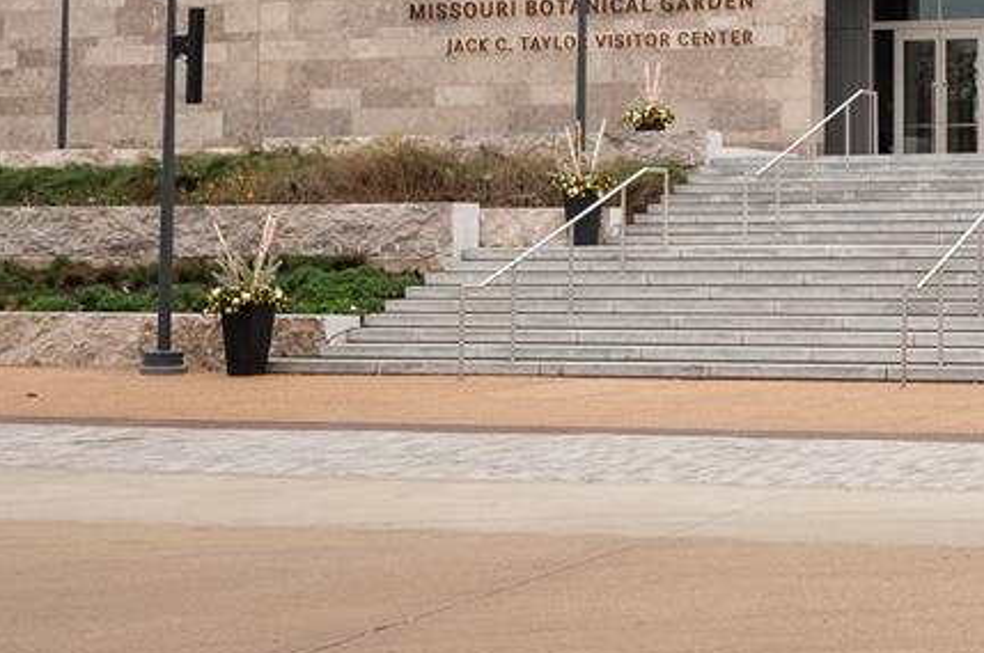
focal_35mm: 86
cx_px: 1099
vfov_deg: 15.7
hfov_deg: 22.3
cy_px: 128
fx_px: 2348
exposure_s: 1/100
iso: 400
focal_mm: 18
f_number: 6.3
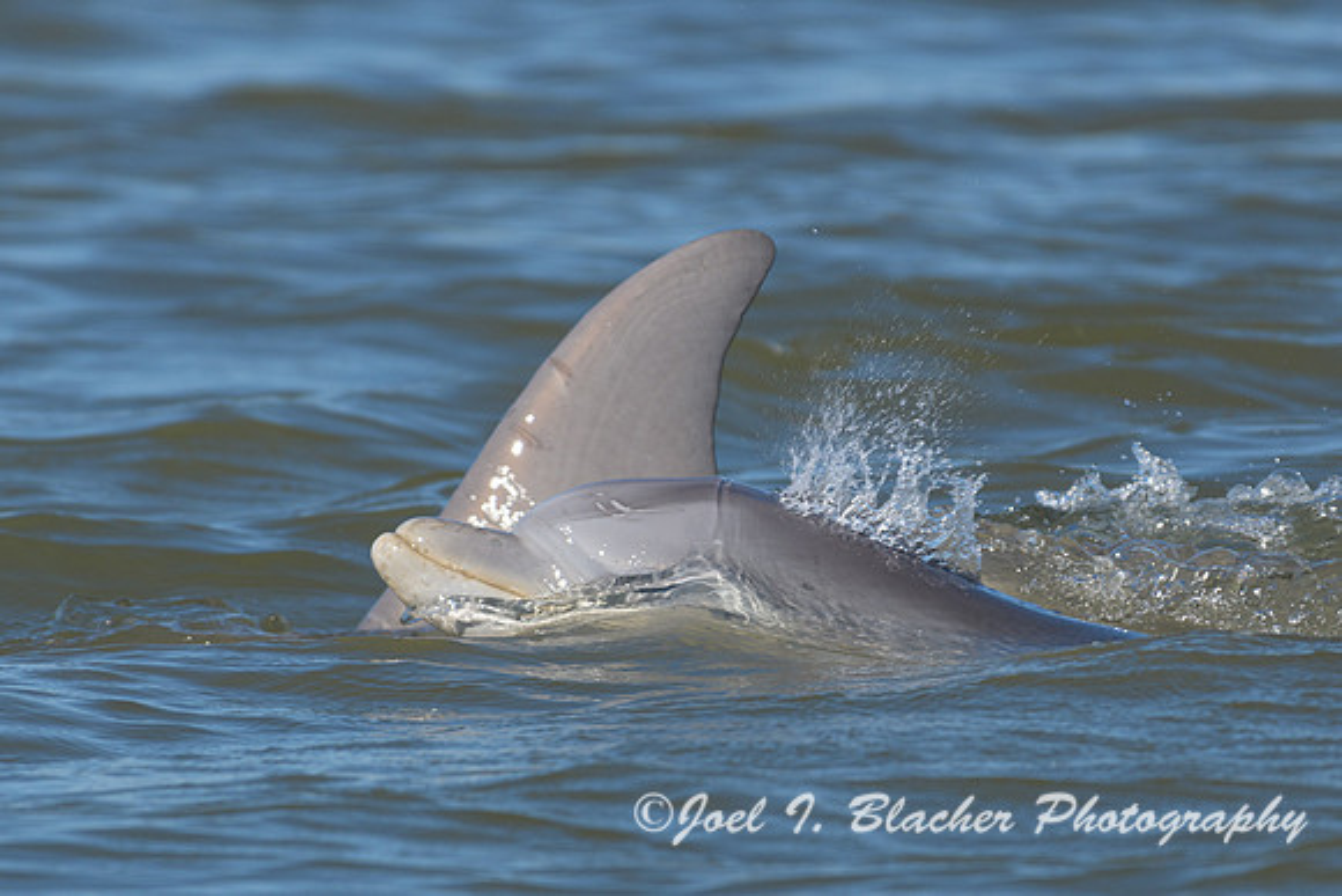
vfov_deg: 1.8
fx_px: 27964
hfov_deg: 2.7
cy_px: 448
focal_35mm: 750
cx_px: 671
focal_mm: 500
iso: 200
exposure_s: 1/1250
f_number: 5.6
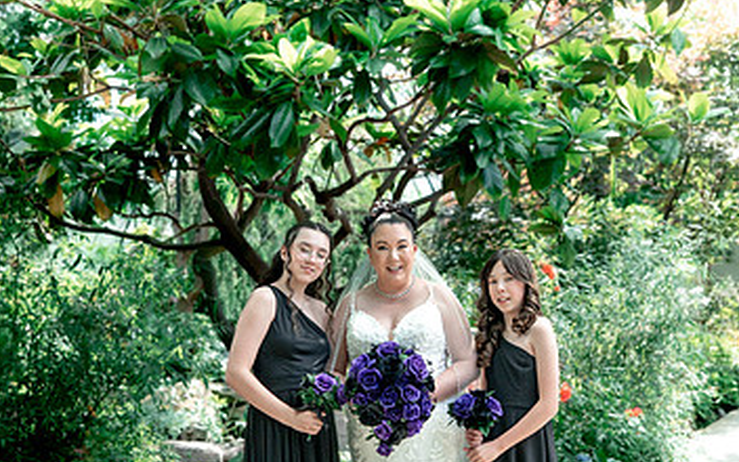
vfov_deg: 27.1
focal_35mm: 47
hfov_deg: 42.6
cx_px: 330
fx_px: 947
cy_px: 341
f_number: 2.5
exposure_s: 1/640
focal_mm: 28
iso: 400
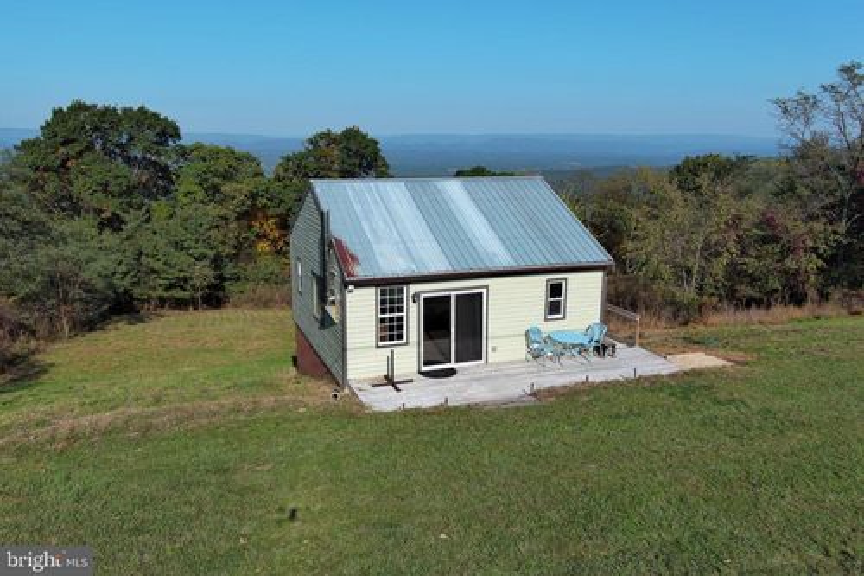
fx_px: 696
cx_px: 432
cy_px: 288
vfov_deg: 44.9
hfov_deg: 63.7
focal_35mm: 29
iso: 100
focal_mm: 10.57
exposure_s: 1/1642
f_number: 2.8
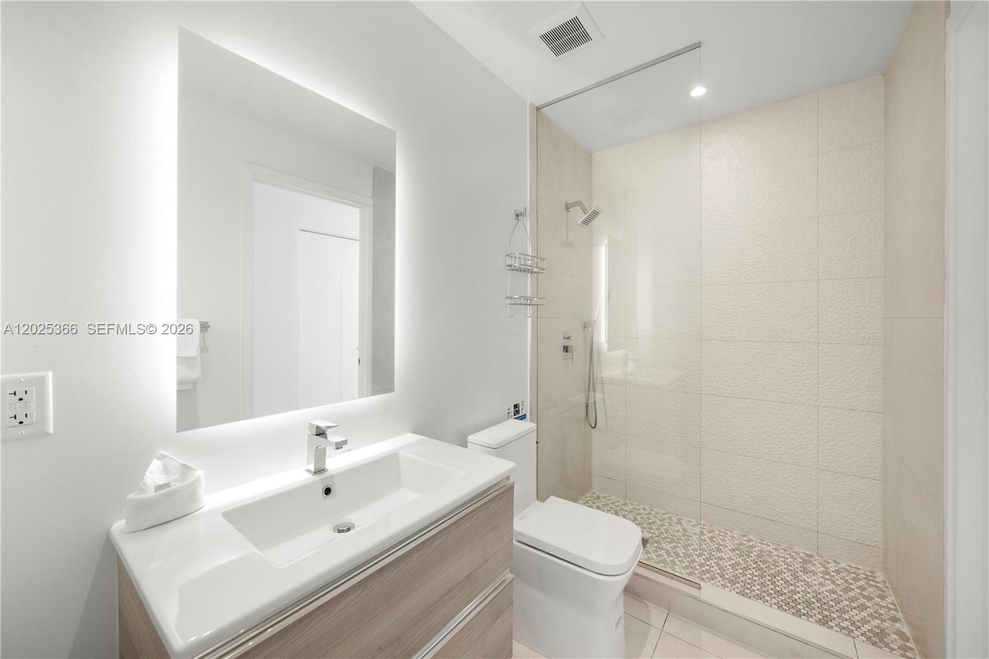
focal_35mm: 14
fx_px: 385
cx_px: 494
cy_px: 330
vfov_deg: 81.2
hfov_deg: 104.3
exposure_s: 1/50
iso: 640
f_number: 8
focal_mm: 14
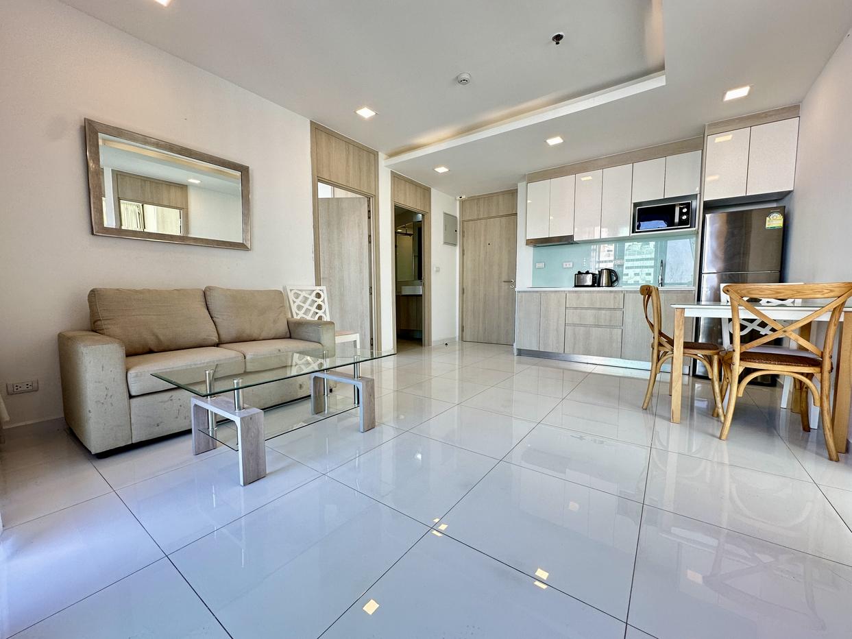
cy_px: 320
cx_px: 426
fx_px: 345
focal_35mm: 14
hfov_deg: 102.1
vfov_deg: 85.7
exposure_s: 1/100
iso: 100
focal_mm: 2.22
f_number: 2.2
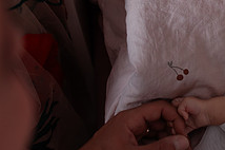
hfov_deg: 20.6
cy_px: -24
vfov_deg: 14.0
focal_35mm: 95
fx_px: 593
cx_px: 237
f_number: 3.2
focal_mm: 35
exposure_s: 1/200
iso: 400
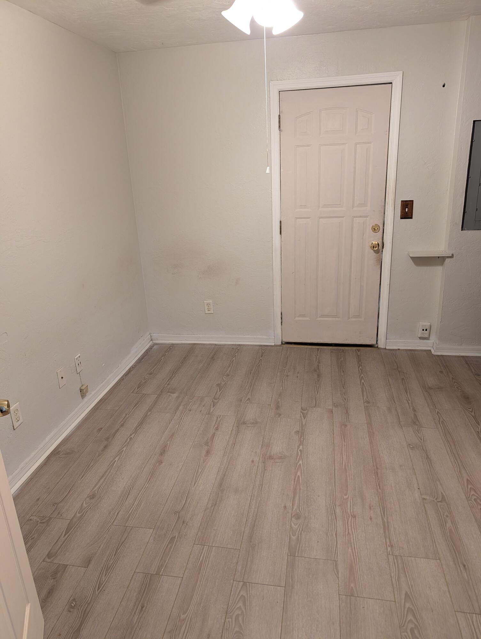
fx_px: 444
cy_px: 320
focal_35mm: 24
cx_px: 240
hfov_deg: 56.9
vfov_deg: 71.5
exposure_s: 1/30
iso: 344
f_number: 1.68
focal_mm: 6.9
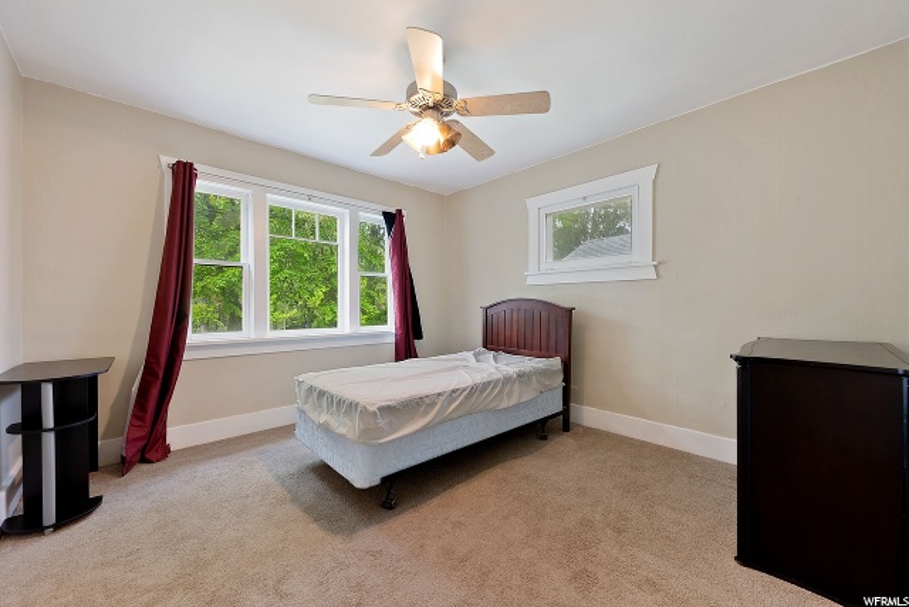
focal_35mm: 14
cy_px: 304
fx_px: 354
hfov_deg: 104.2
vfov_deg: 81.2
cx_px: 454
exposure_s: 4
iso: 100
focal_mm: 14
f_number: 8
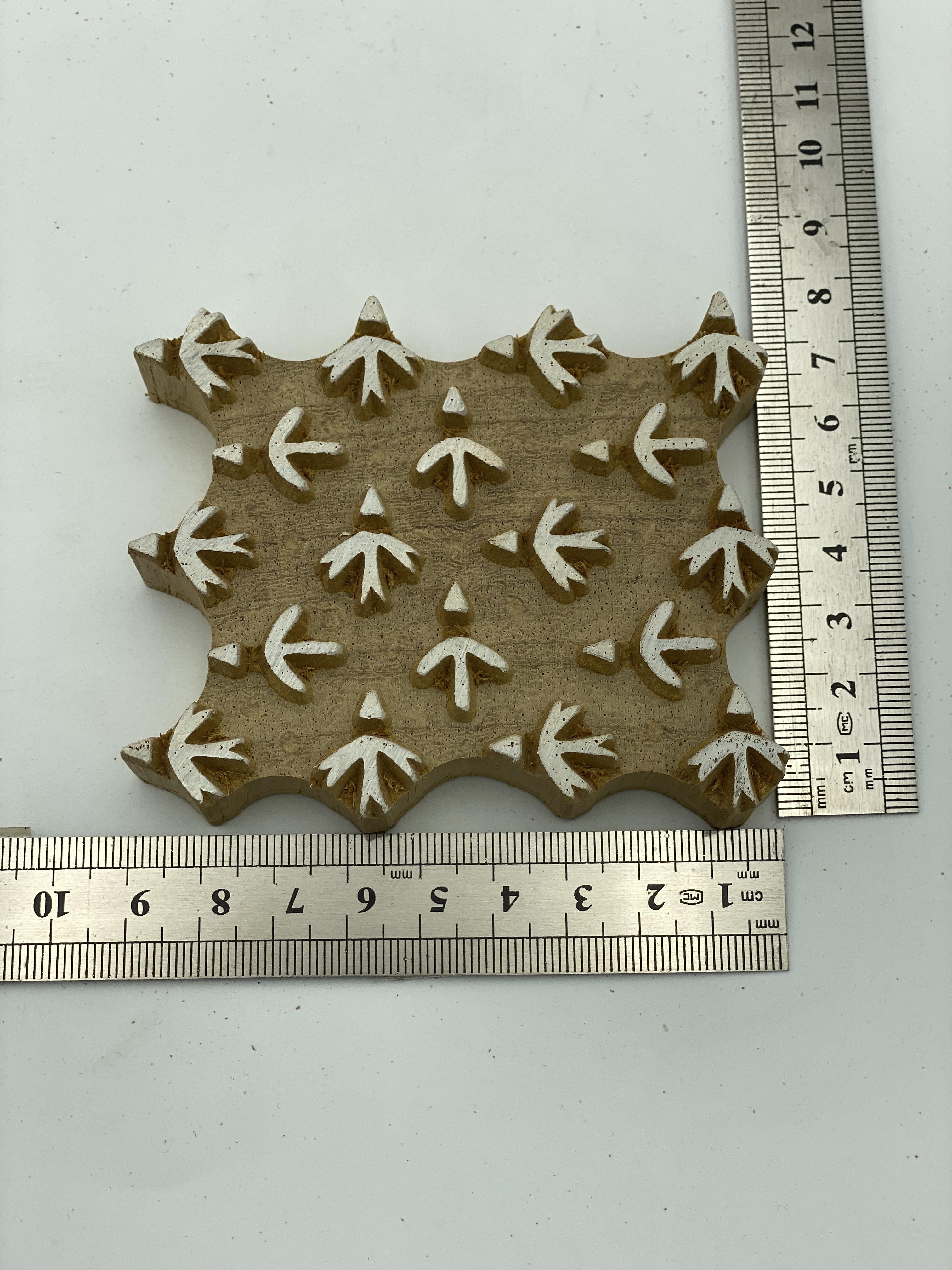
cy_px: 635
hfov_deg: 28.0
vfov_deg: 36.8
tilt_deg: -75.2
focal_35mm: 52
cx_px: 476
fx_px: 1907
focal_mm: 6
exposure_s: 1/657
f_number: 2
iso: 20
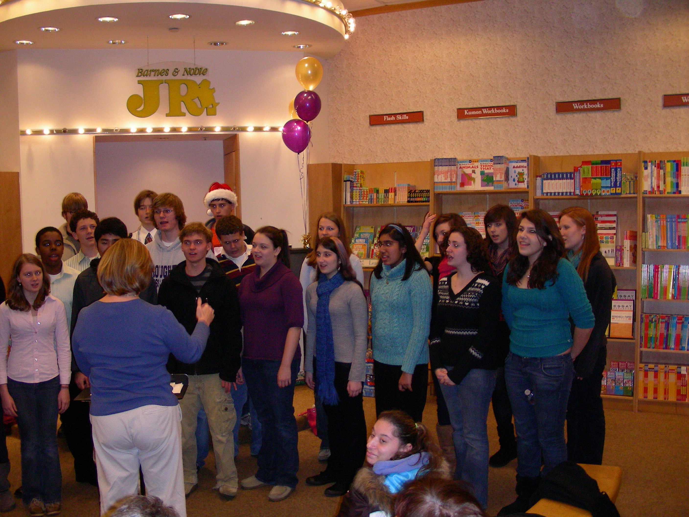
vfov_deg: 37.7
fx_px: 756
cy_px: 258
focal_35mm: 38
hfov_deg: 49.0
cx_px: 344
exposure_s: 1/60.1
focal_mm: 6.3
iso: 166
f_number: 3.5
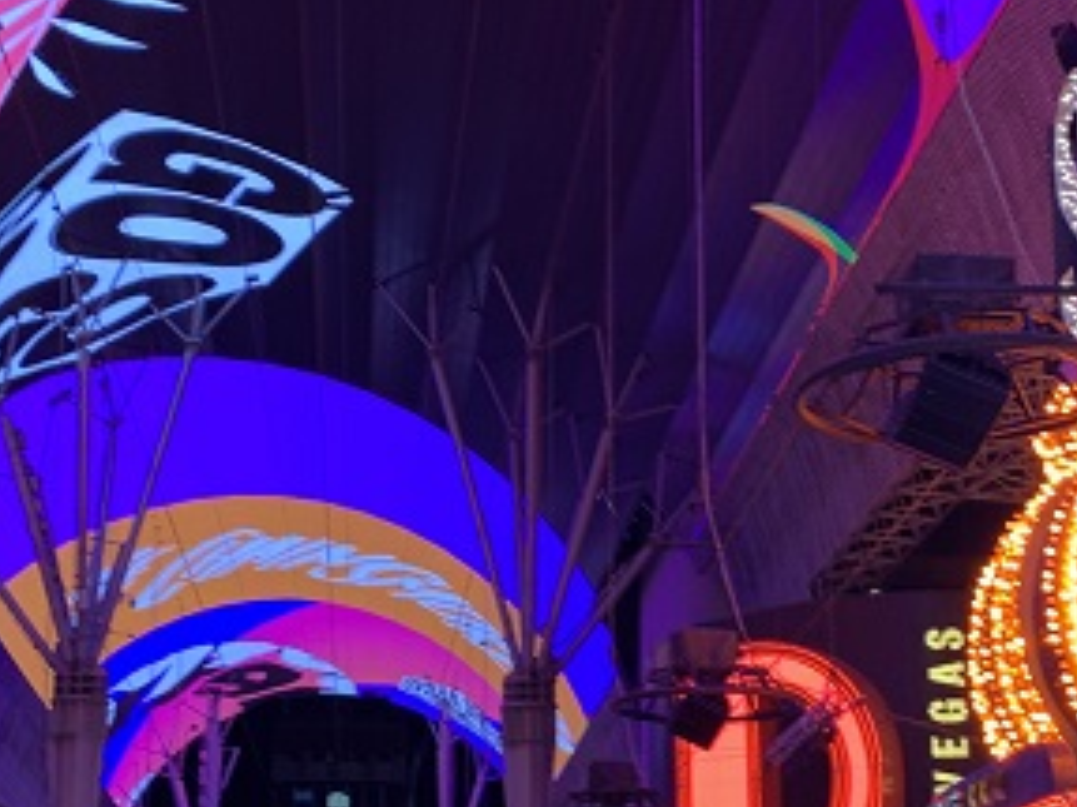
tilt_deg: +13.4
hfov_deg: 26.7
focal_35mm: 73
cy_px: 587
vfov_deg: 20.0
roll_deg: +0.6
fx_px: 2270
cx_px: 520
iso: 50
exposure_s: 1/59
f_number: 1.8
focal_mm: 4.25
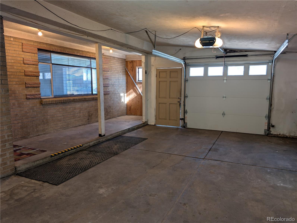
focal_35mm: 24
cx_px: 148
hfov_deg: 71.5
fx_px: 206
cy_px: 112
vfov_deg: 56.9
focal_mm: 6.9
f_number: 1.68
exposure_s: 1/17.1
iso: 28
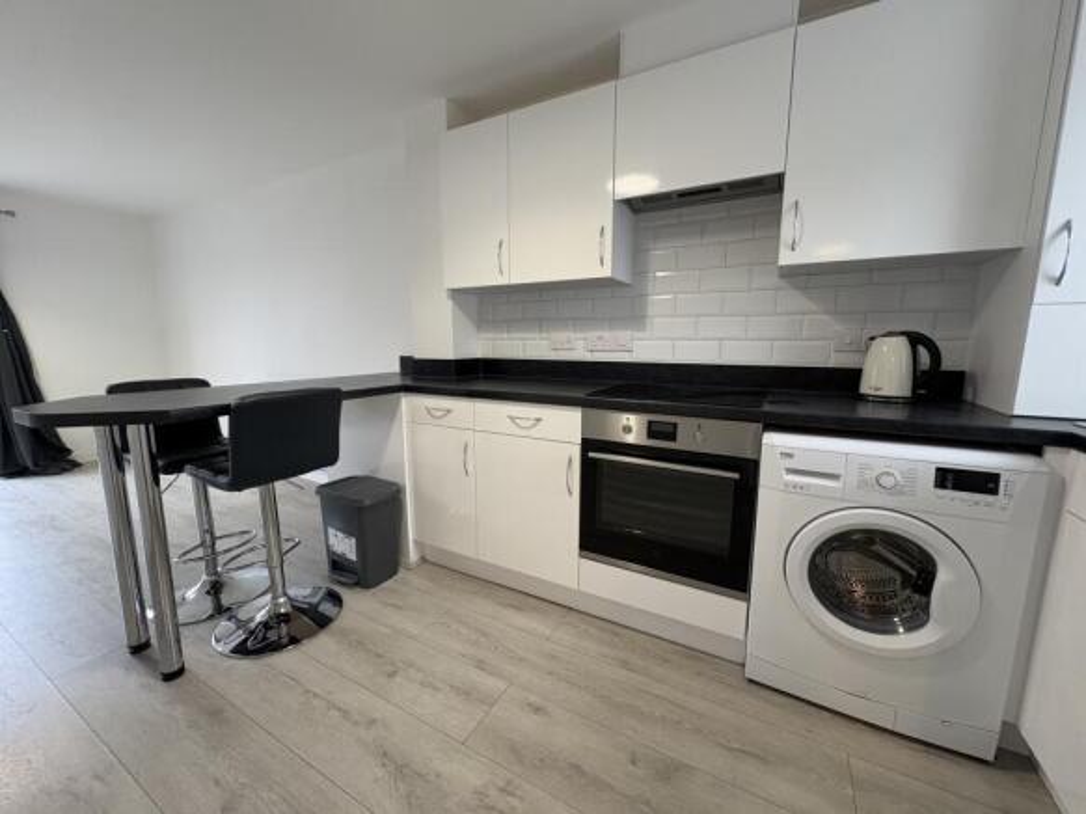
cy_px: 407
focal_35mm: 14
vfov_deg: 85.7
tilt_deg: -9.3
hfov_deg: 102.1
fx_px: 439
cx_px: 543
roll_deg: -0.3
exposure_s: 1/79
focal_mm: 2.22
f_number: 2.2
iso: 250
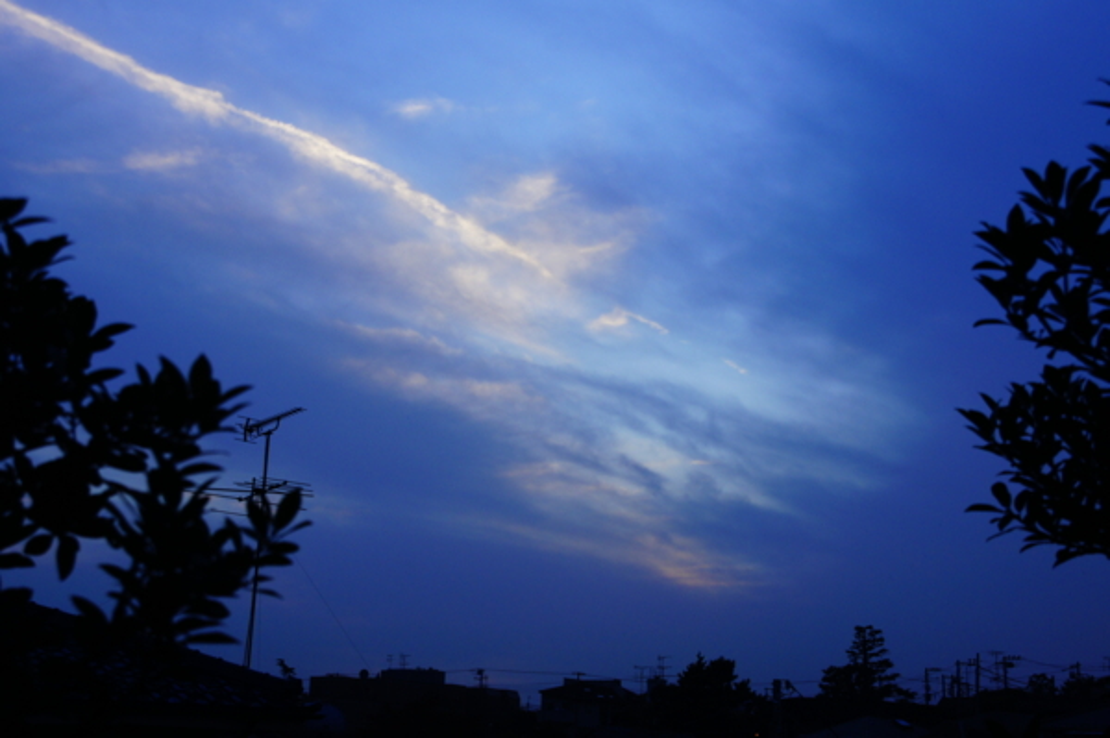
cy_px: 369
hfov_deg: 29.9
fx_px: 2079
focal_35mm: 68
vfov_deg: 20.1
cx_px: 555
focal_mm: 45
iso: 320
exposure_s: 1/80
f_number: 9
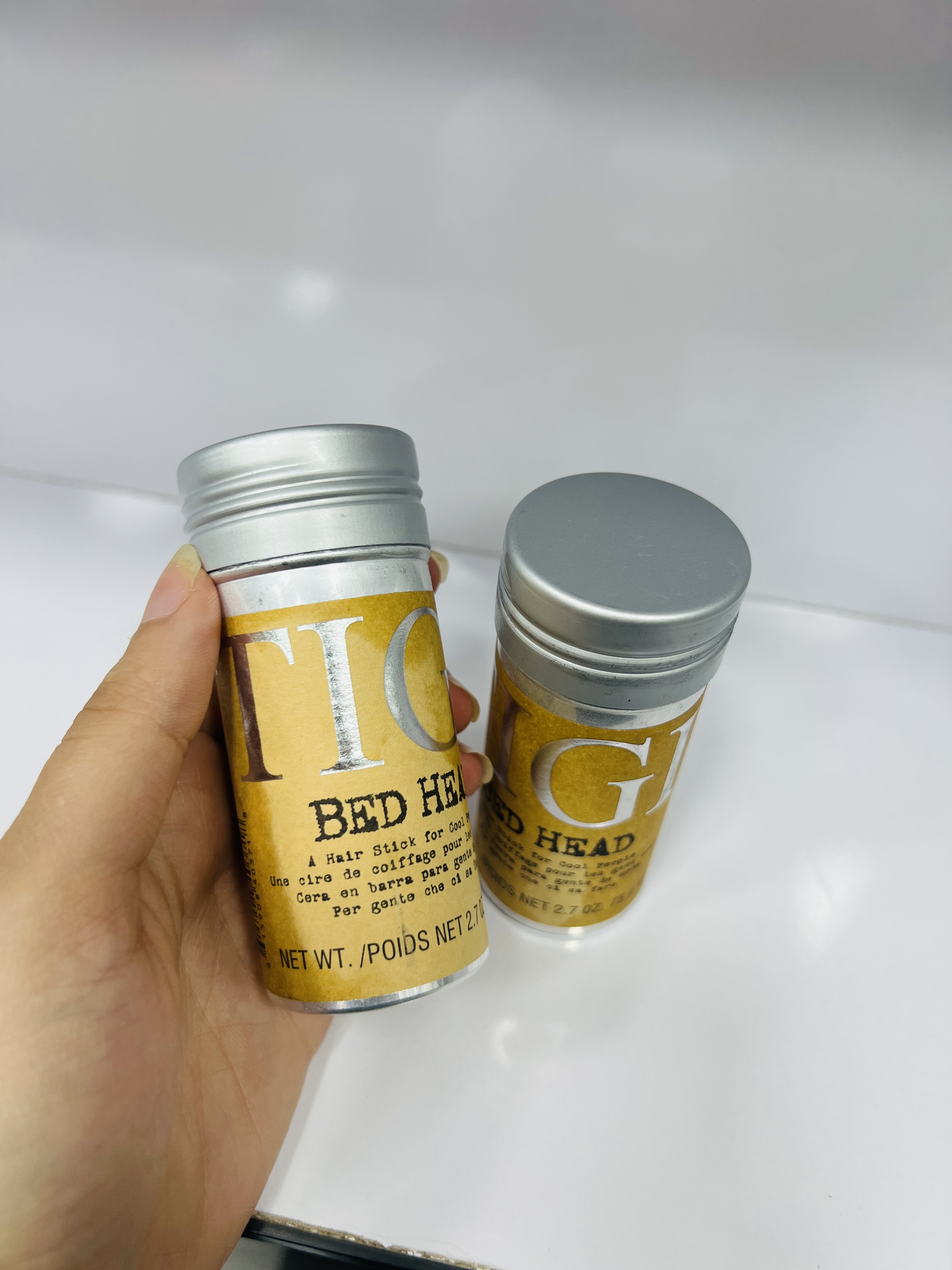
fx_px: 953
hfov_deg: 53.1
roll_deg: -5.3
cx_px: 476
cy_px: 635
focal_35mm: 26
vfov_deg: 67.3
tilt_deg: -41.1
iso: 40
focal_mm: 5.7
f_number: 1.5
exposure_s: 1/208
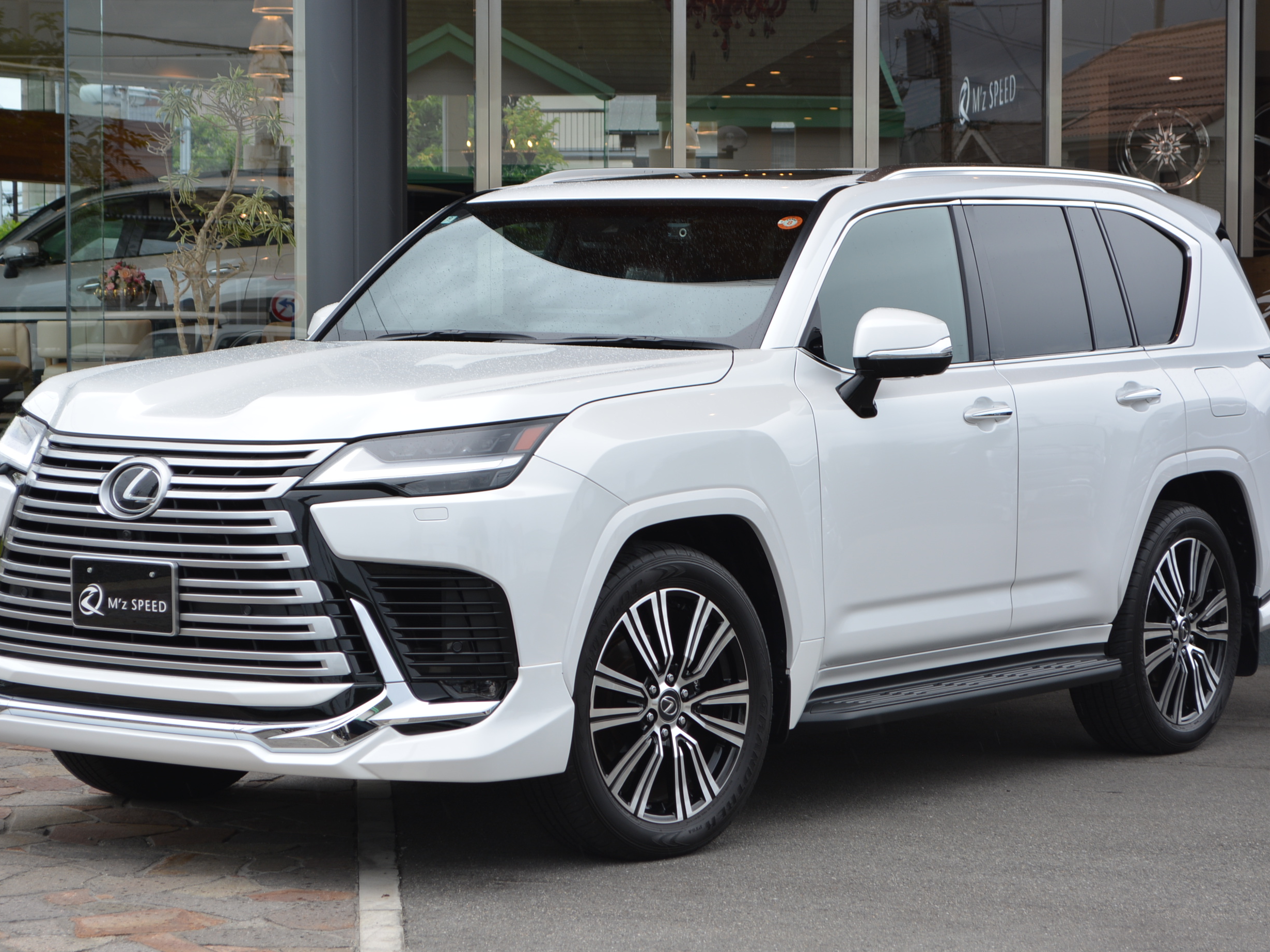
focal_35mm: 97
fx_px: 3543
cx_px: 625
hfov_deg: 20.3
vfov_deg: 15.3
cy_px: 491
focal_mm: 55
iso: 100
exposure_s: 1/160
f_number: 6.3
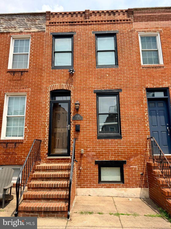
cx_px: 86
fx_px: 158
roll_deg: +0.2
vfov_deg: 71.6
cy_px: 114
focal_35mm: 24
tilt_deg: +10.2
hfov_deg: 56.8
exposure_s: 1/3759
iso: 80
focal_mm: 6.76
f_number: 1.78
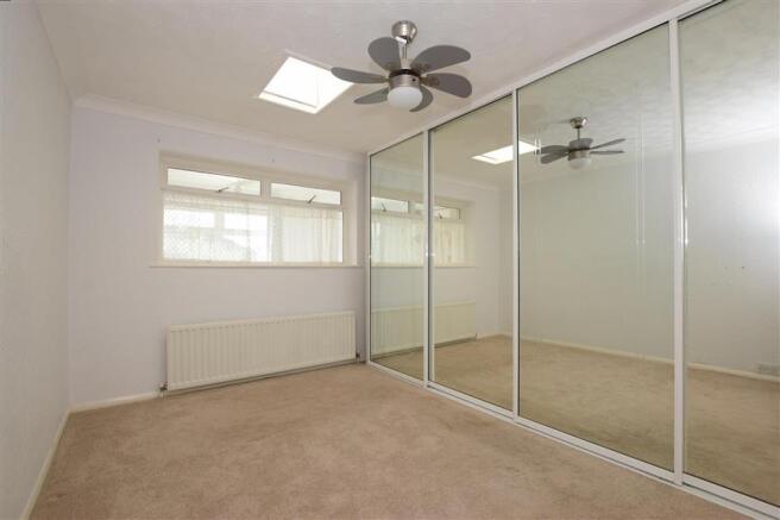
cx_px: 390
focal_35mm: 15
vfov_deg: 77.3
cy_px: 260
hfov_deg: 100.4
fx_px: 325
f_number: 9
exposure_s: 1/100
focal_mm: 10
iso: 400
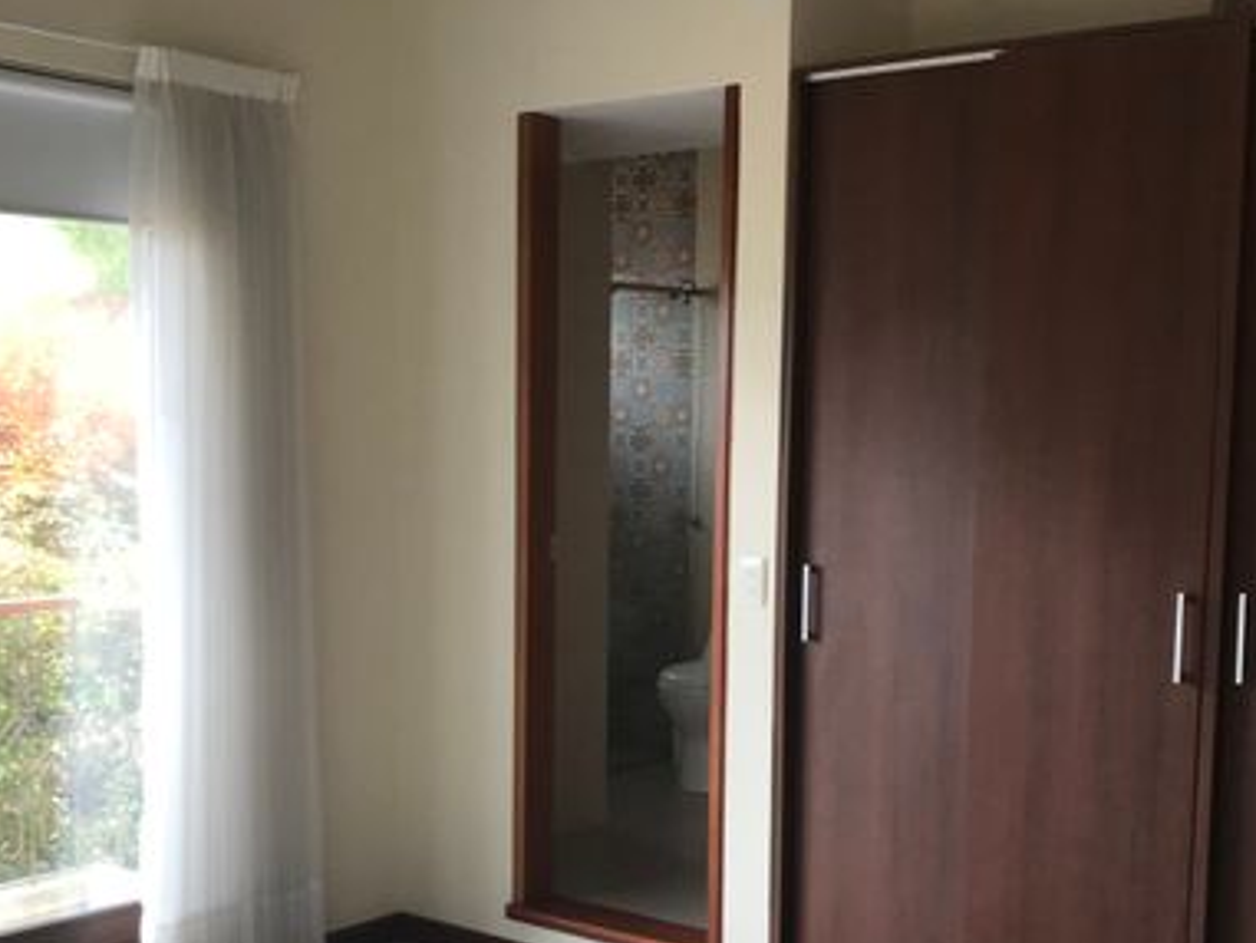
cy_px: 633
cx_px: 595
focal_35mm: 49
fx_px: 1778
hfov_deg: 38.9
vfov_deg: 29.5
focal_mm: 3.99
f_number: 1.8
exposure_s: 1/90
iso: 32
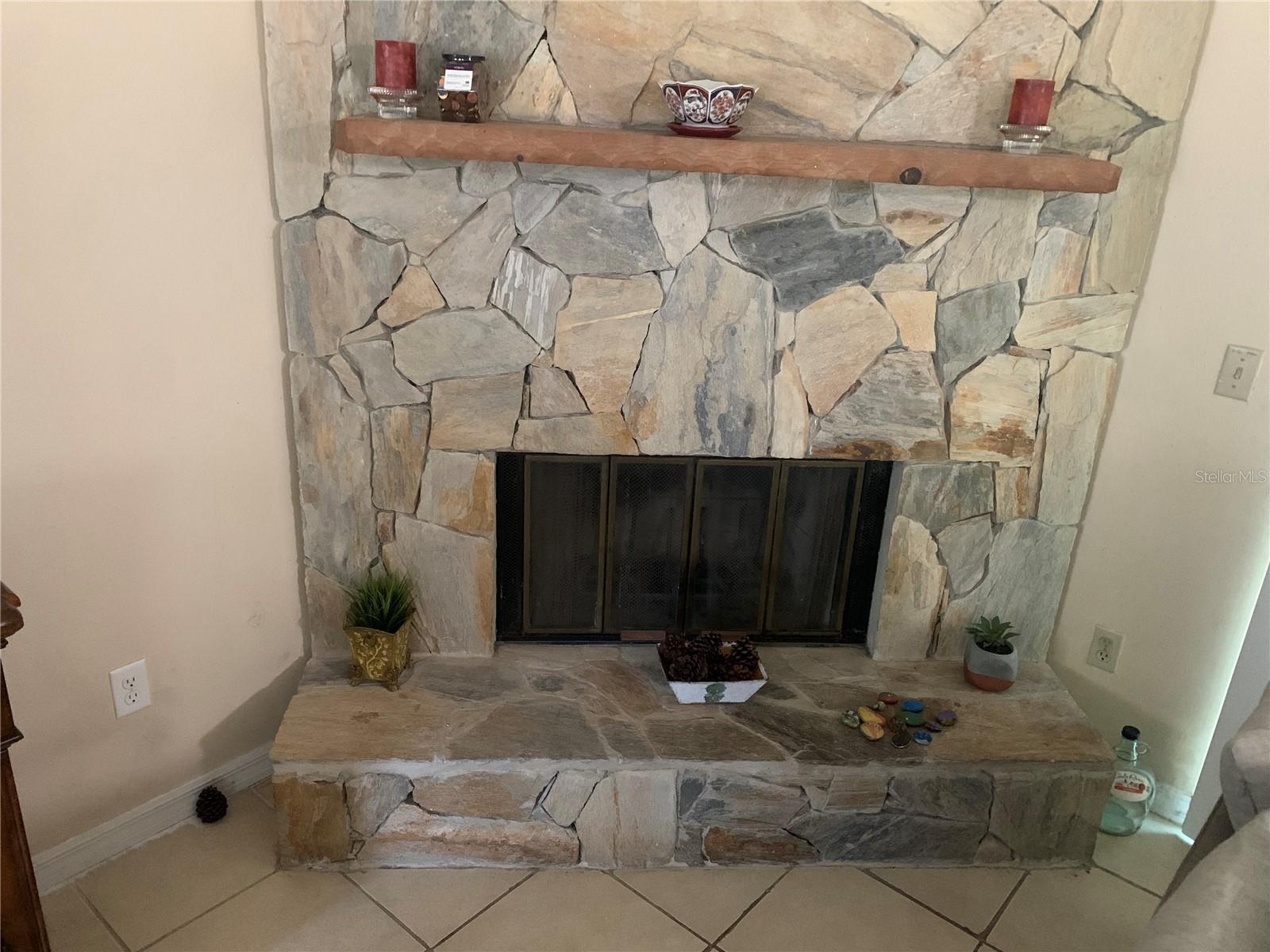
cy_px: 476
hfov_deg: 67.3
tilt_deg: -22.9
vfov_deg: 53.1
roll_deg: -3.8
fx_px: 954
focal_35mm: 26
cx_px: 635
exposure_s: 1/30
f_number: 1.8
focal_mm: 4.25
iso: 640
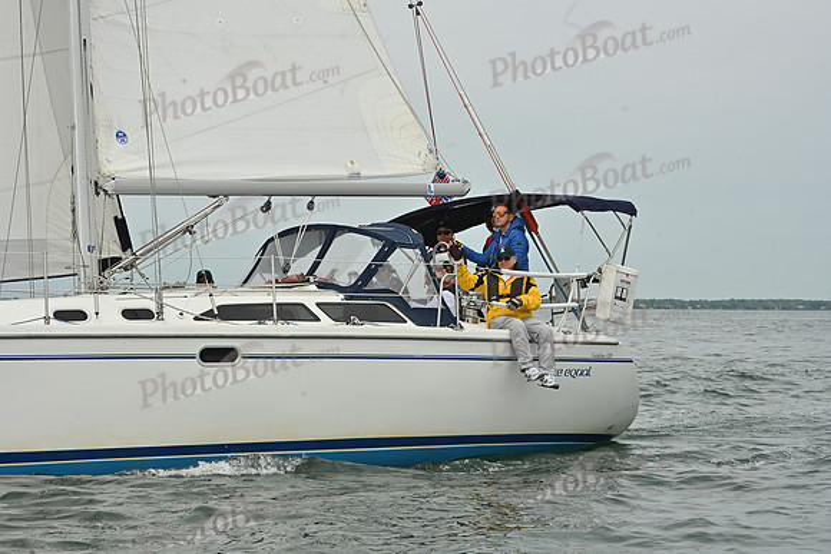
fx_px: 2309
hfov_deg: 20.4
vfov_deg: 13.7
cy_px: 277
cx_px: 416
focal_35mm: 100
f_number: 13
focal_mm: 100
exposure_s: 1/800
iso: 320
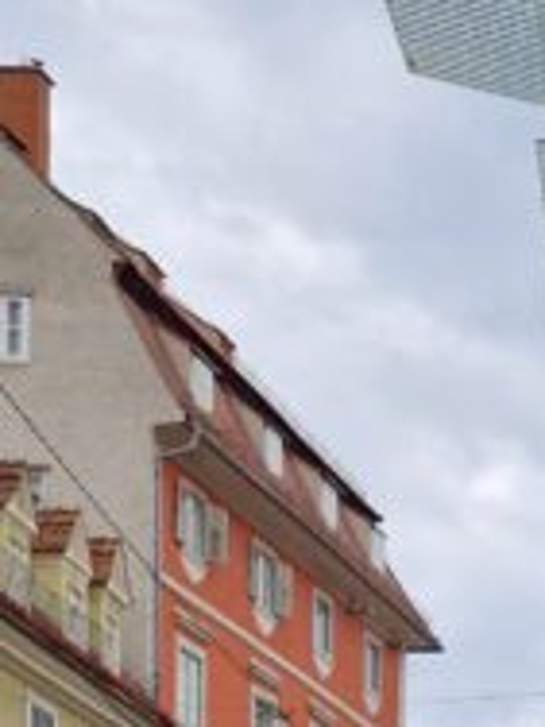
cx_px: 1051
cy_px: 1268
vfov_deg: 14.1
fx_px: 2624
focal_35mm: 125
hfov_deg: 10.9
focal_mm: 5.4
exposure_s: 1/684
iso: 50
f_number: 1.8
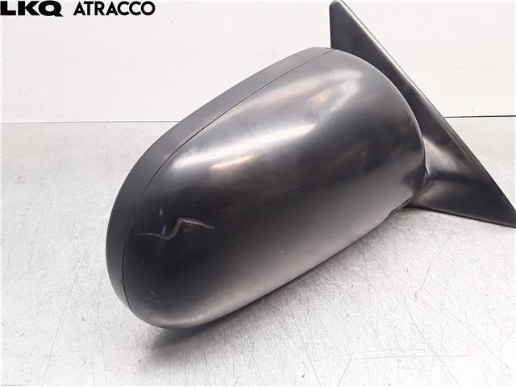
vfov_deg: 49.7
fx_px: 417
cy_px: 194
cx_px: 258
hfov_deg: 63.4
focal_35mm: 28
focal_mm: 2.91
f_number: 1.9
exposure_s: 1/50
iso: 100
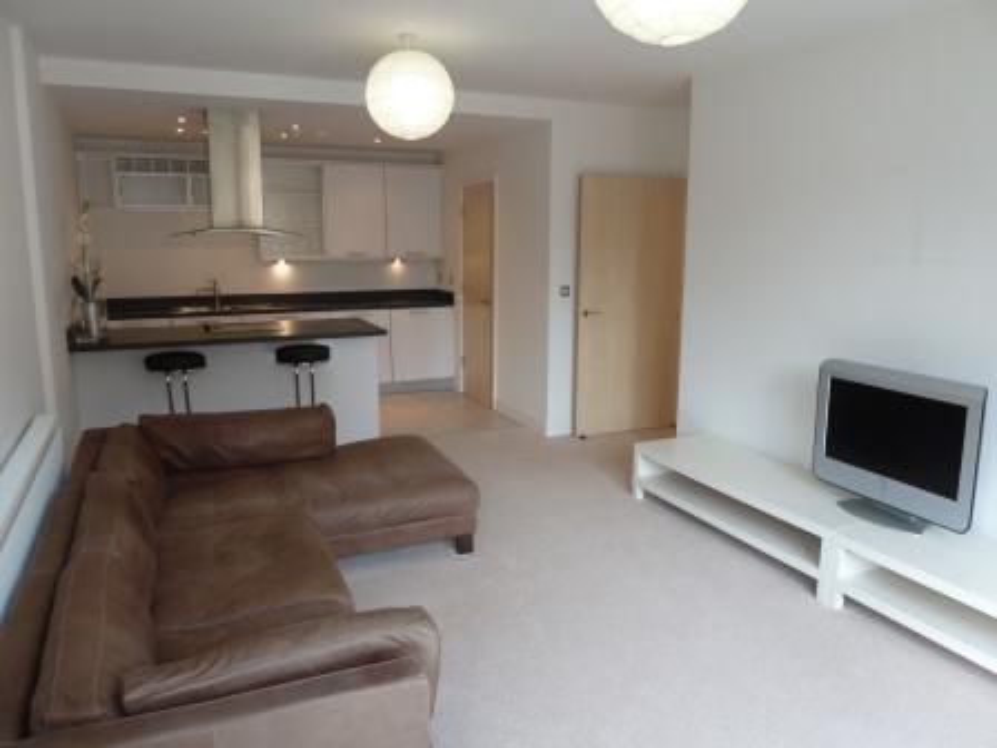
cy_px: 374
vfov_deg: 54.9
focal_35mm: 25
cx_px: 498
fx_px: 720
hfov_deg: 69.4
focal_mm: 4.1
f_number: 3.3
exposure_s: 1/30
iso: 125
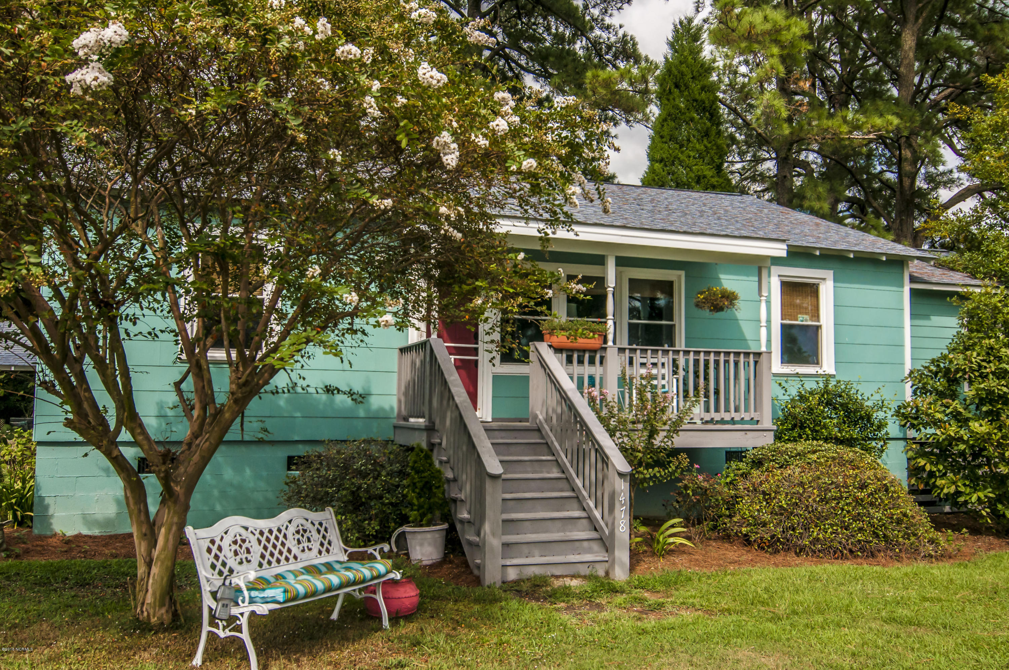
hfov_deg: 62.0
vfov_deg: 43.5
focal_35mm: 30
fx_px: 840
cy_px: 335
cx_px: 504
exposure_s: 1/2000
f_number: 5.6
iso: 250
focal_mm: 20
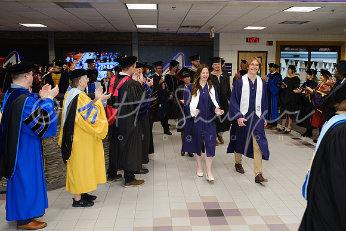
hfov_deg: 57.2
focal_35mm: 33
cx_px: 173
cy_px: 116
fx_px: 317
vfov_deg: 40.0
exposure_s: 1/100
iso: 1600
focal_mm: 22
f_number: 3.6
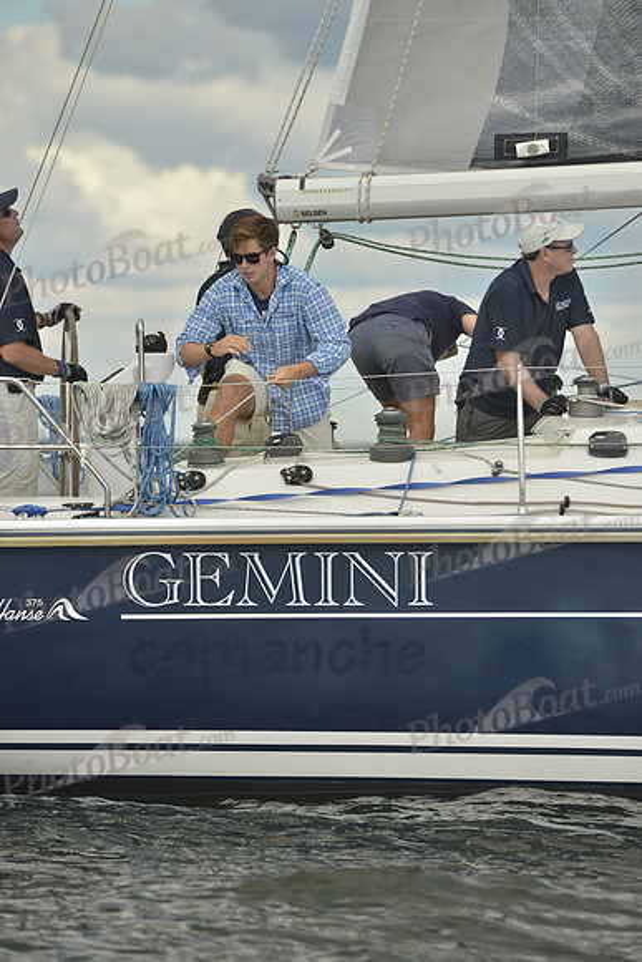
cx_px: 321
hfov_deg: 6.9
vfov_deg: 10.3
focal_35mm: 200
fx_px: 5346
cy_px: 481
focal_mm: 200
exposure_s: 1/1000
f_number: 5.6
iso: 200
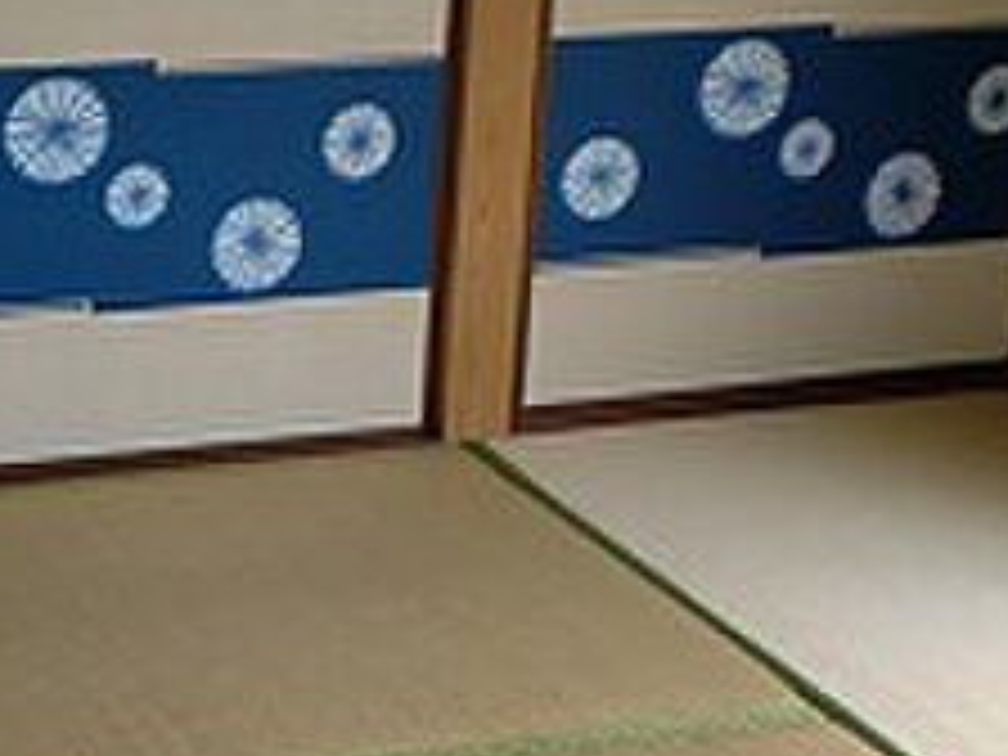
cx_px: 243
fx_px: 2912
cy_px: 621
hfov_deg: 19.5
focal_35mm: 100
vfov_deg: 14.7
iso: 100
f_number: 3.1
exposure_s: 1/60
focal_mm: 6.3
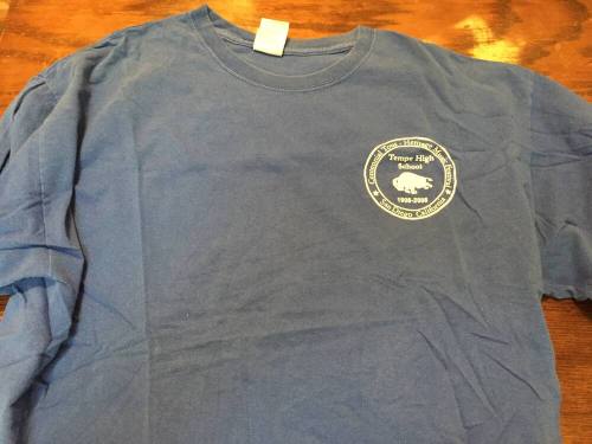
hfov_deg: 61.7
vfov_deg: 48.2
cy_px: 222
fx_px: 496
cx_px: 296
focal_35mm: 29
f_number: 2.2
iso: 320
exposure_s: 1/15
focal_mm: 4.15
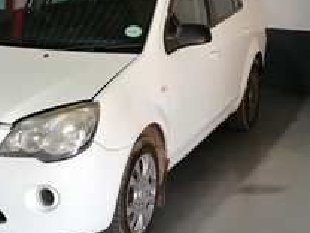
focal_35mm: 80
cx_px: 82
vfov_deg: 18.2
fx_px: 716
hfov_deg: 24.2
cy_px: 37
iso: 100
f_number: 1.8
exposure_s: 1/33.3
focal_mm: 5.4
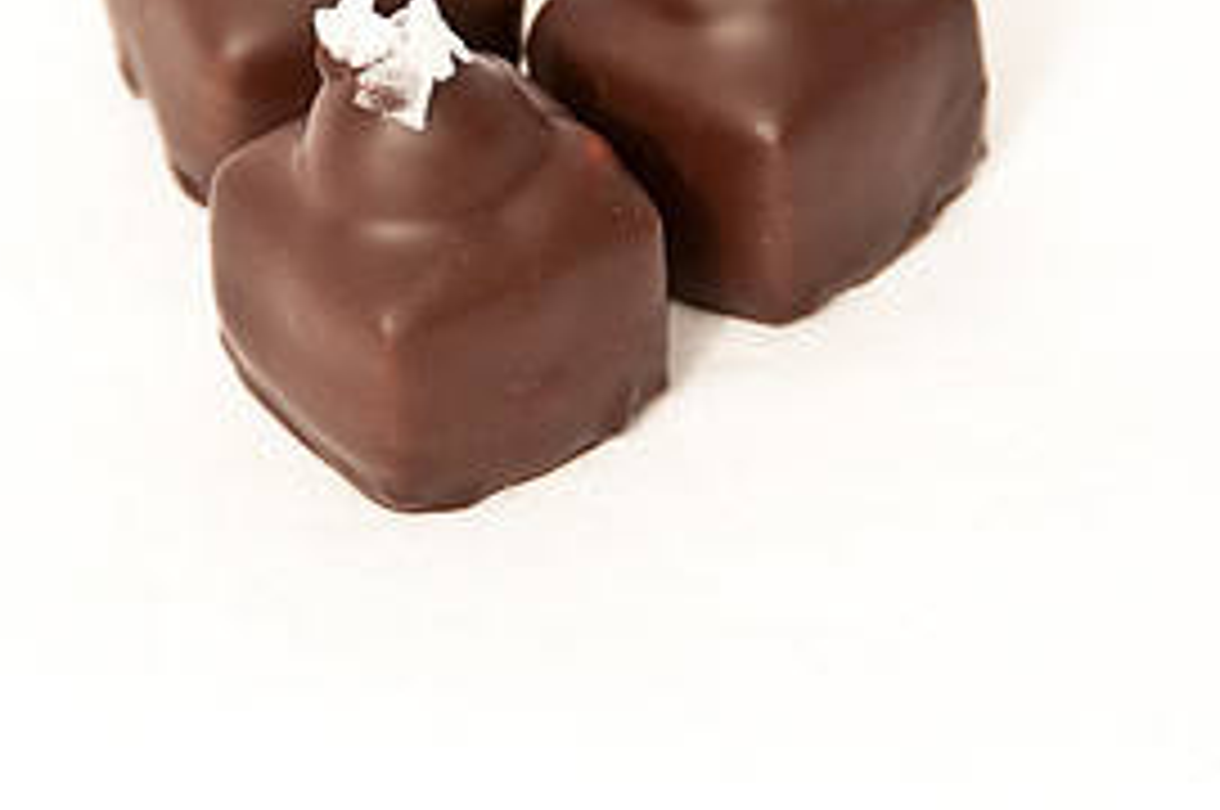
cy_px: 137
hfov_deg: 3.2
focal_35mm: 642
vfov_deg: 2.1
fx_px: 21730
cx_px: 477
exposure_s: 1/8
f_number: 5.6
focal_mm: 200
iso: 200
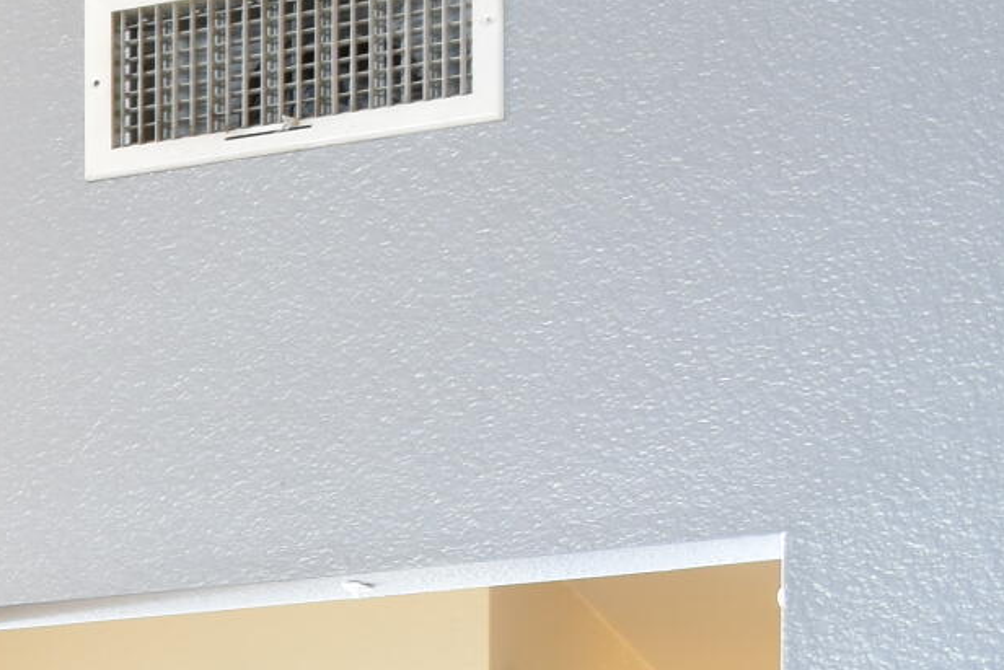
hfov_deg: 11.5
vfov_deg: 8.4
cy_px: 1469
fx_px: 4280
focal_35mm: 153
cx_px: -1252
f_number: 14
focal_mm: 21
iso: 100
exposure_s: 6
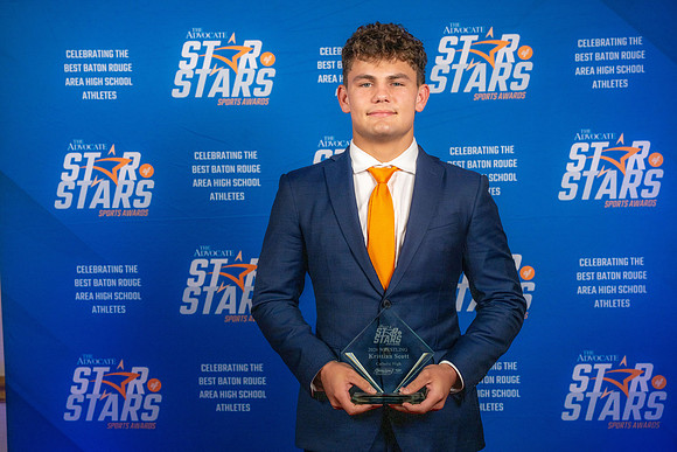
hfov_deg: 34.5
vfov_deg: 23.4
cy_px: 226
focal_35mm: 58
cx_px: 338
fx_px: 1091
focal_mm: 58
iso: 320
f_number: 5.6
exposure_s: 1/100
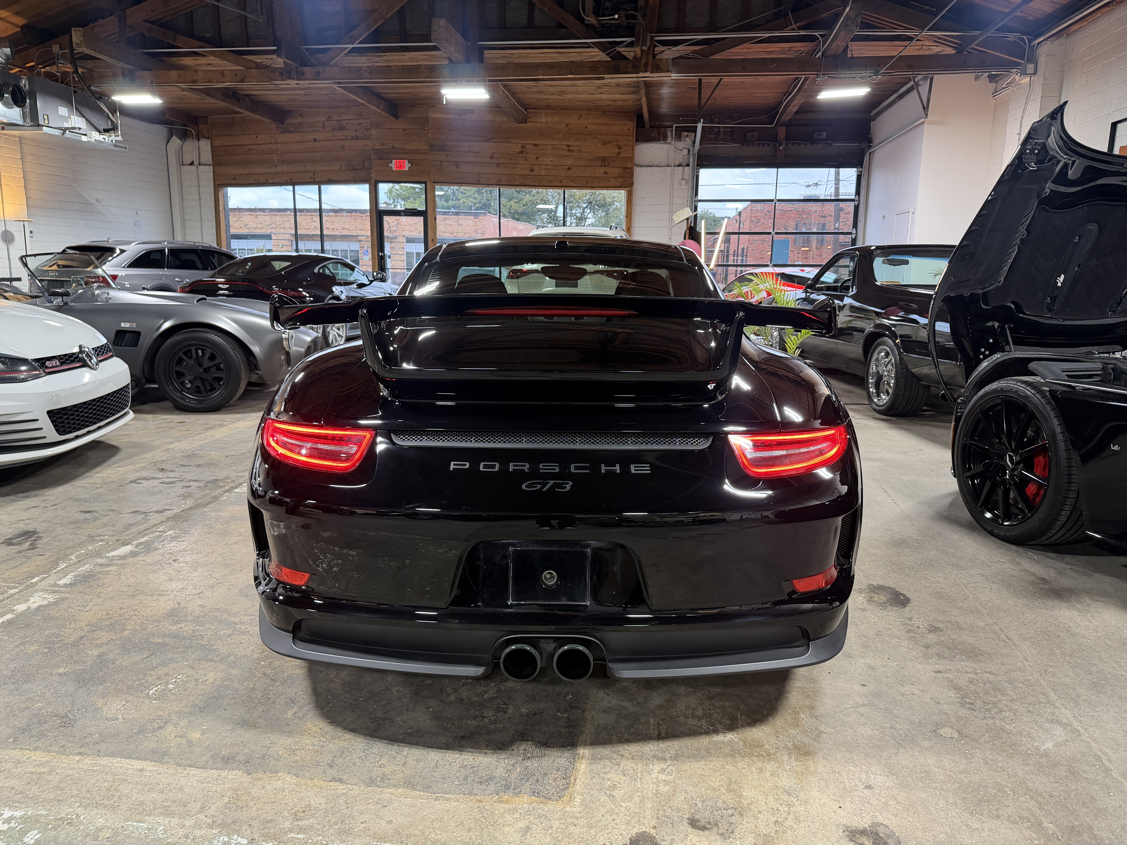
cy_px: 422
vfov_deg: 56.8
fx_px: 781
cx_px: 564
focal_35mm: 24
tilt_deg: -10.5
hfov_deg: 71.6
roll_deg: -0.7
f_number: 1.78
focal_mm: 6.76
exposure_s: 1/60
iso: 200
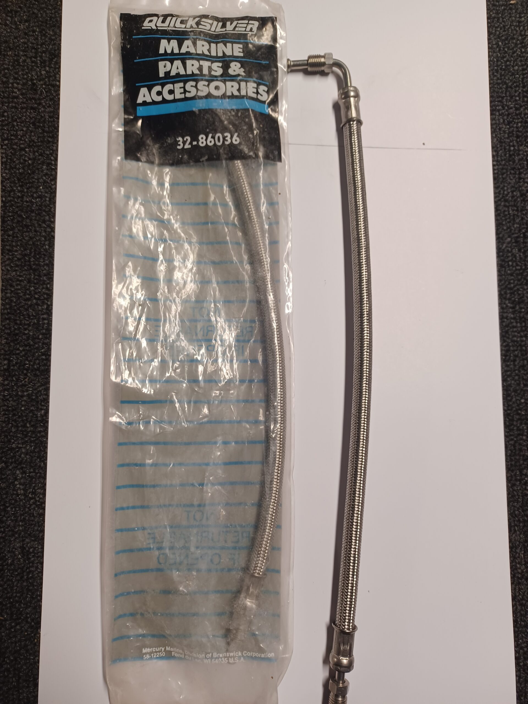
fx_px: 508
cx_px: 264
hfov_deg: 54.9
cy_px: 352
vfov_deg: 69.4
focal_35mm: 25
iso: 250
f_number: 1.8
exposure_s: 1/50
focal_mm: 4.6
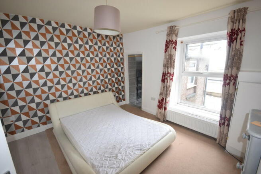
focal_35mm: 16
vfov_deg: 72.1
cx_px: 130
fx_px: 120
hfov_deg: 95.0
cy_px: 87
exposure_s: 1/125
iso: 500
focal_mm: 11
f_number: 5.6
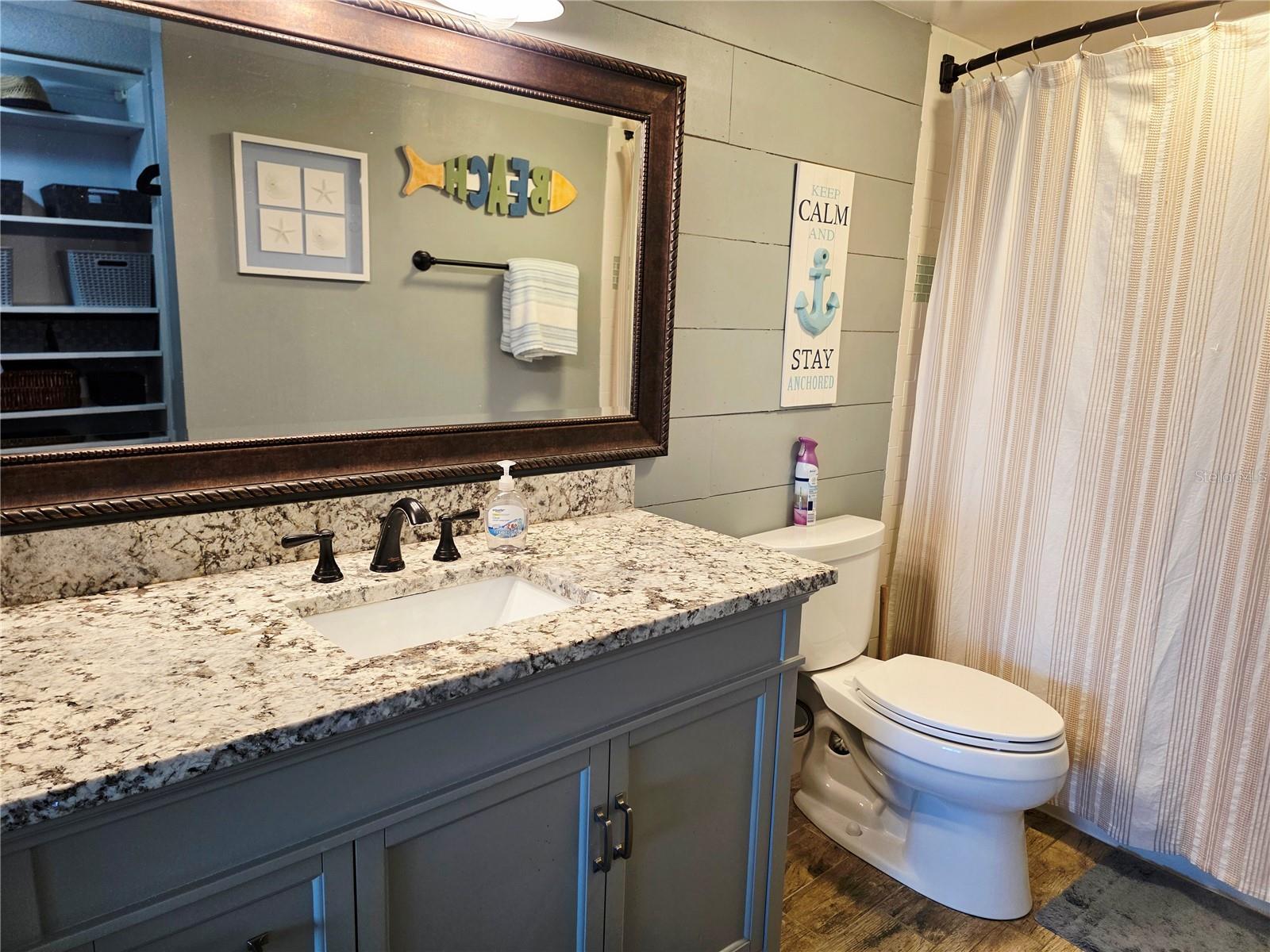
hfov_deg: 73.9
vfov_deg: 58.9
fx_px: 844
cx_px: 635
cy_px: 476
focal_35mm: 23
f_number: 1.7
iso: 160
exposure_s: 1/120
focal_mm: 6.3
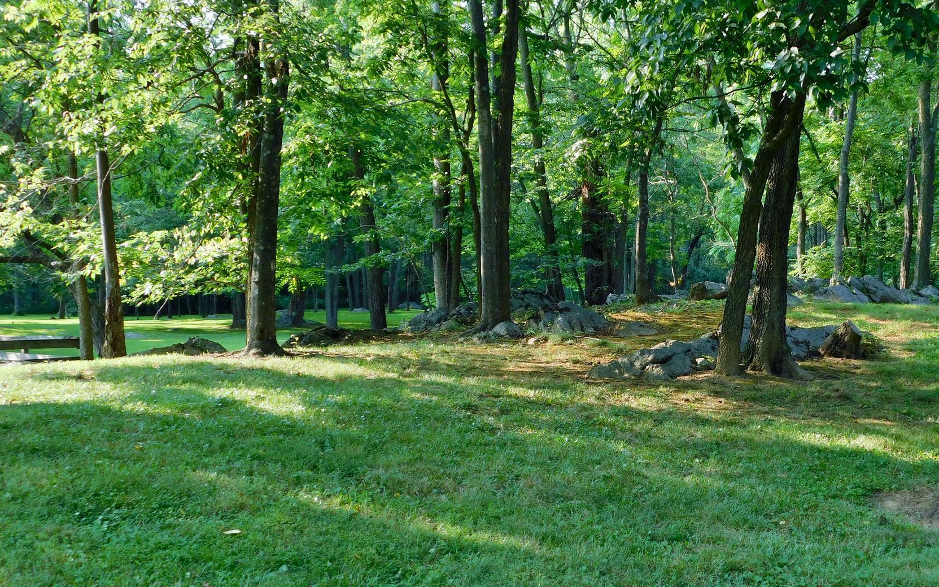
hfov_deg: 42.4
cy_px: 318
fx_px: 1203
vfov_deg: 27.4
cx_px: 566
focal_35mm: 47
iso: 125
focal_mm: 6.3
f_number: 3.5
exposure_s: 1/100
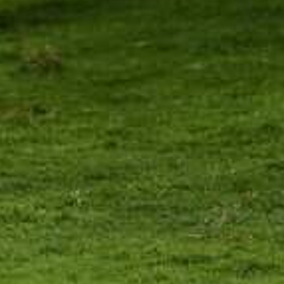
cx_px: -685
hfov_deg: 2.9
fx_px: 5569
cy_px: -508
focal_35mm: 600
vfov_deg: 2.9
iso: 1600
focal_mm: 84
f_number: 2.8
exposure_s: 1/2000
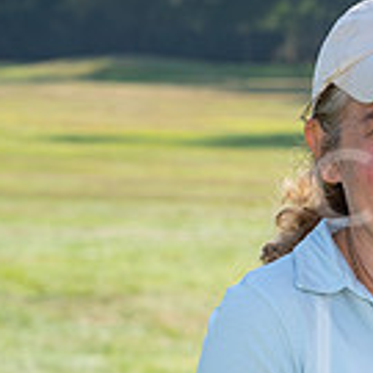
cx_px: 631
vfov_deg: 3.7
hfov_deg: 3.7
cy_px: 385
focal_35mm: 473
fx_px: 5766
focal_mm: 100
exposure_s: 1/200
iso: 100
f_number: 9
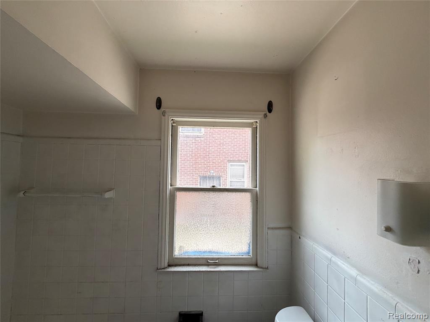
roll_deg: -0.7
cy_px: 161
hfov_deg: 102.1
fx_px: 174
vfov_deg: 85.7
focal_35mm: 14
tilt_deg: +1.4
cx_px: 215
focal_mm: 2.22
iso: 200
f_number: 2.2
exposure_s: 1/121
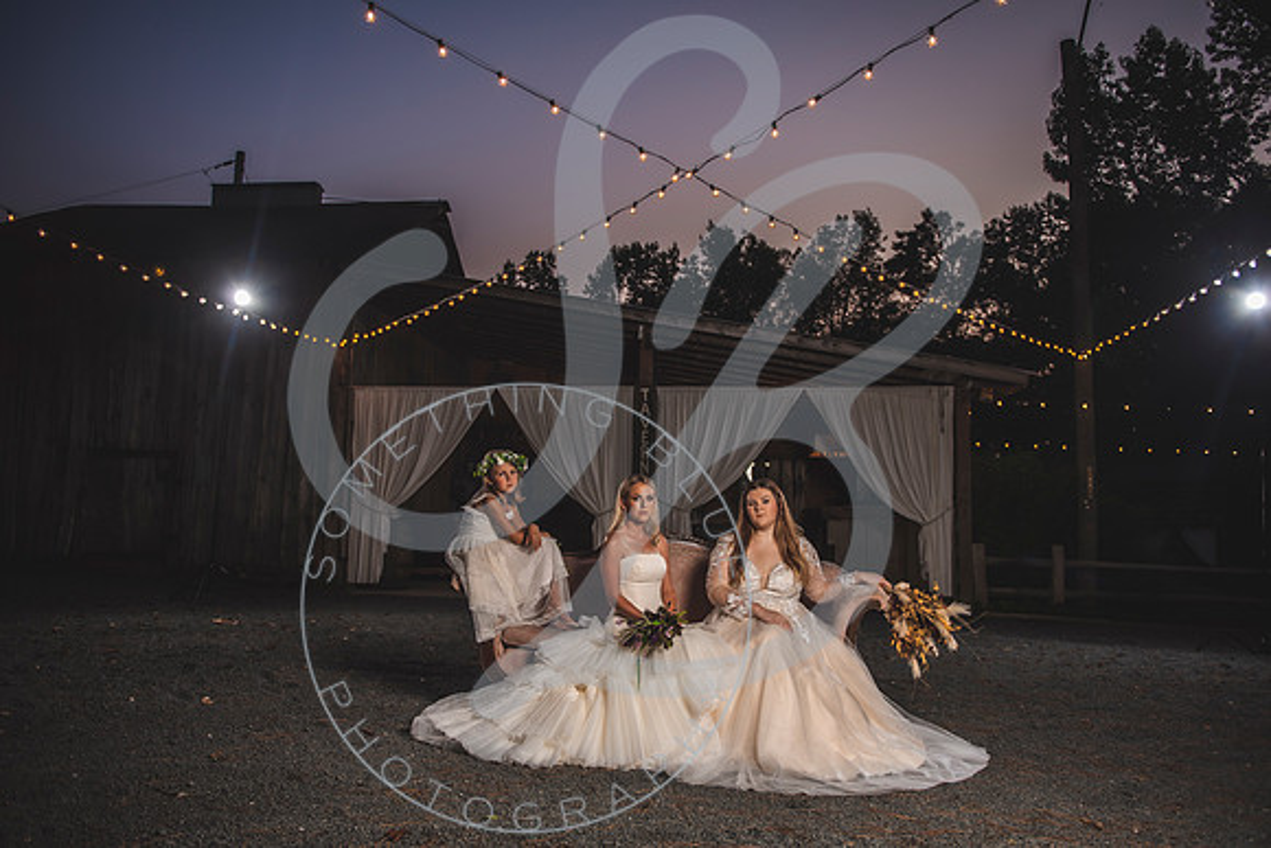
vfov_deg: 47.7
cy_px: 424
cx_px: 636
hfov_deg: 67.0
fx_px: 960
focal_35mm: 27
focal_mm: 26
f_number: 2.8
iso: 100
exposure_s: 1/125
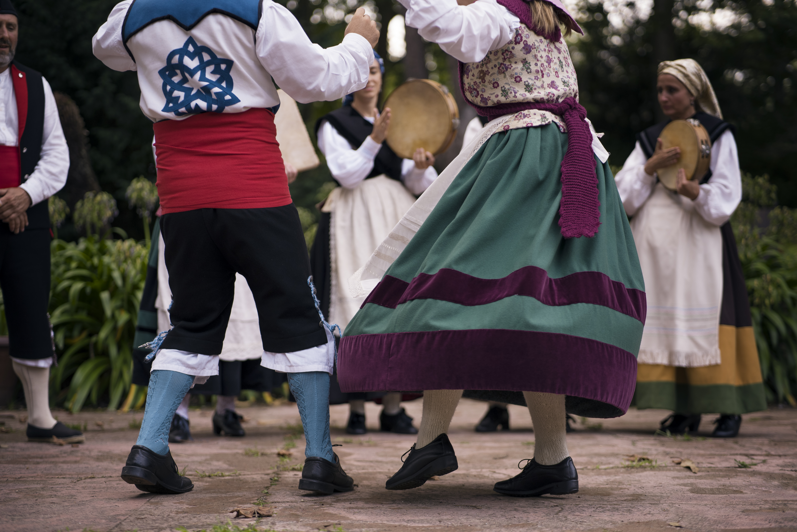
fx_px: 1660
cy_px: 266
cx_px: 398
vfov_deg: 18.2
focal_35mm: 75
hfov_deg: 27.0
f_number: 2.2
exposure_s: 1/1000
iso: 400
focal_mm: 75
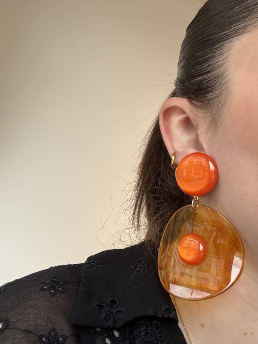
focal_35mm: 30
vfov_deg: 60.0
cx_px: 129
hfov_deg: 46.8
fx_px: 298
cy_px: 172
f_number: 1.9
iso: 20
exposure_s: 1/121
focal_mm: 2.69
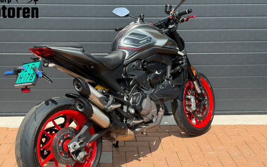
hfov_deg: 36.9
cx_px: 125
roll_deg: +0.4
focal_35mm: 55
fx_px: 400
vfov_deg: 23.5
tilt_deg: -14.1
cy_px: 96
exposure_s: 1/2762
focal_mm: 6.76
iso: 80
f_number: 1.78
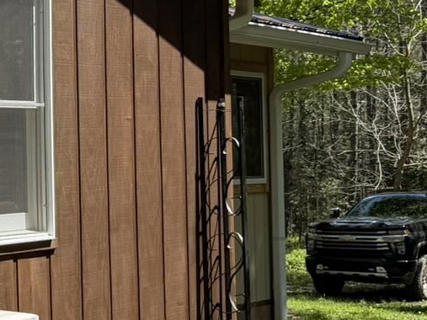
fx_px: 1196
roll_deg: +0.5
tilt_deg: +2.1
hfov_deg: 17.7
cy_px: 101
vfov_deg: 15.2
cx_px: -248
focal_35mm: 97
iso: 80
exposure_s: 1/1522
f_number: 1.78
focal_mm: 6.76
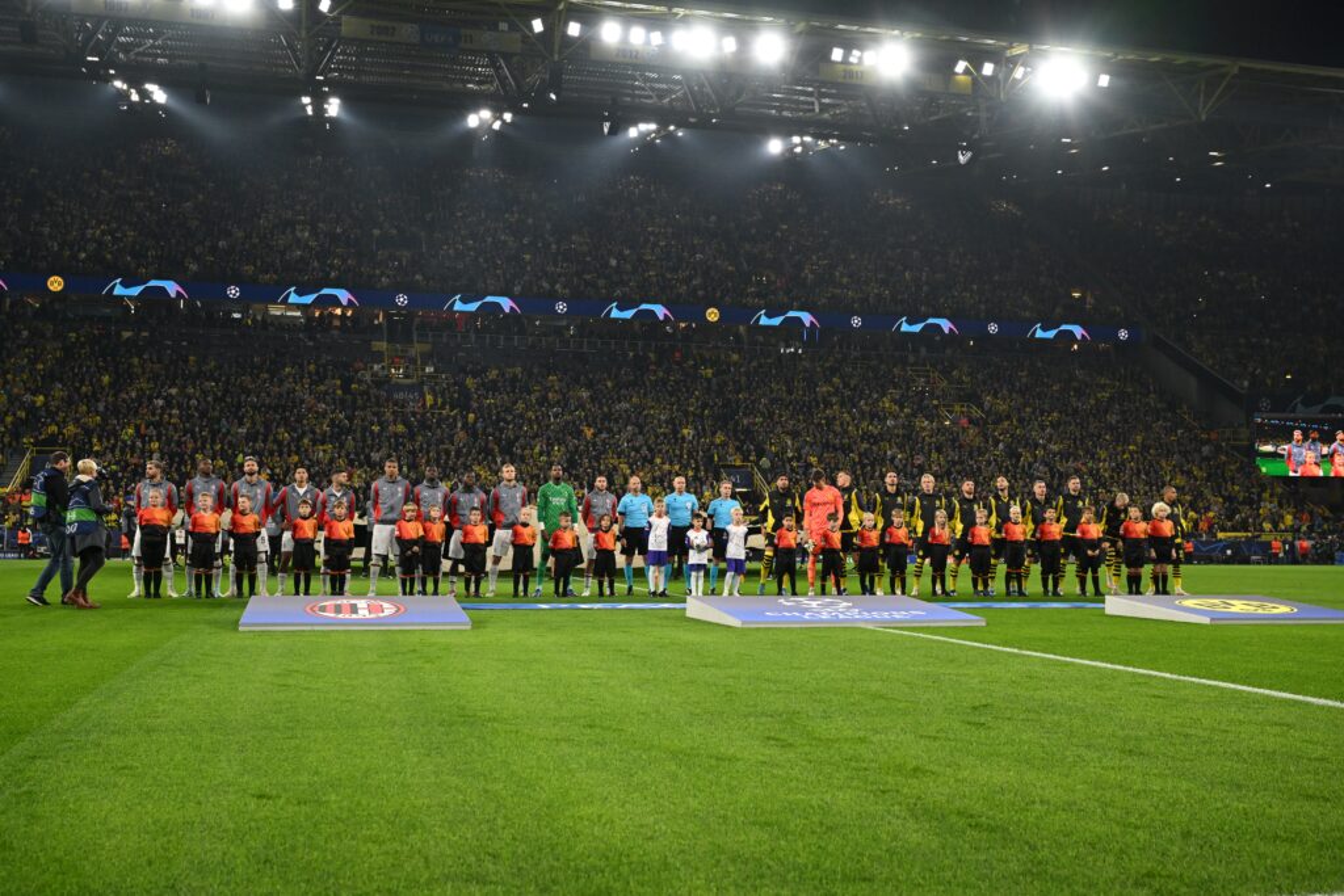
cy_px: 448
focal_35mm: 37
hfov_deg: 51.9
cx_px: 672
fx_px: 1381
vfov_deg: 36.0
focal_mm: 37
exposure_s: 1/800
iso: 2500
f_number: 5.6
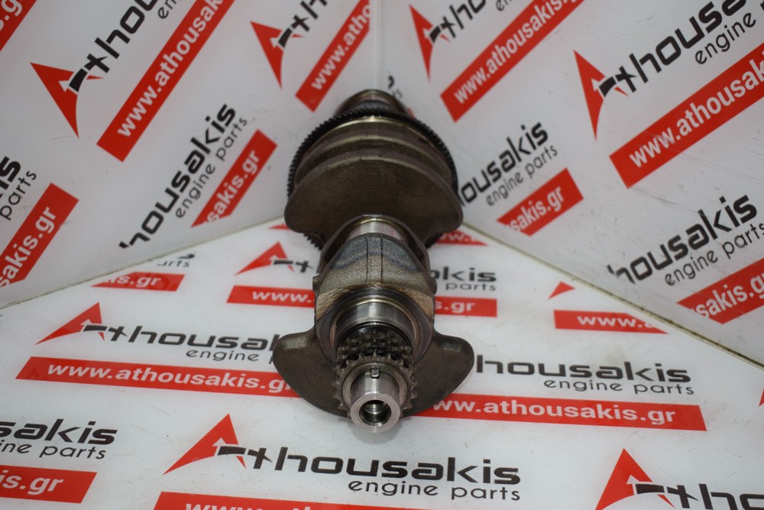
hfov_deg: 41.1
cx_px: 382
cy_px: 255
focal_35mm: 48
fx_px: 1019
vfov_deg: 28.1
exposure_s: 1/80
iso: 500
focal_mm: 32
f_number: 4.5
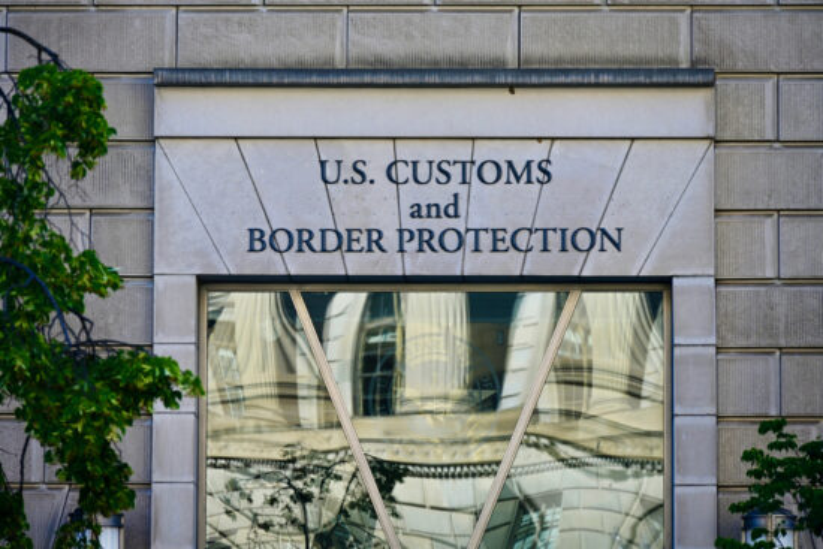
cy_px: 274
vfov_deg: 6.9
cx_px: 412
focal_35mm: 200
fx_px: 4573
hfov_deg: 10.3
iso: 320
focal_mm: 200
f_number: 6.3
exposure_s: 1/500
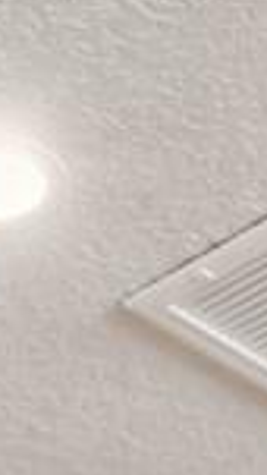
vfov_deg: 9.2
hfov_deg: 7.3
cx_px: 57
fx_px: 2101
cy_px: 1579
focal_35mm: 167
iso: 100
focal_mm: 10
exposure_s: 1/5
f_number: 7.1
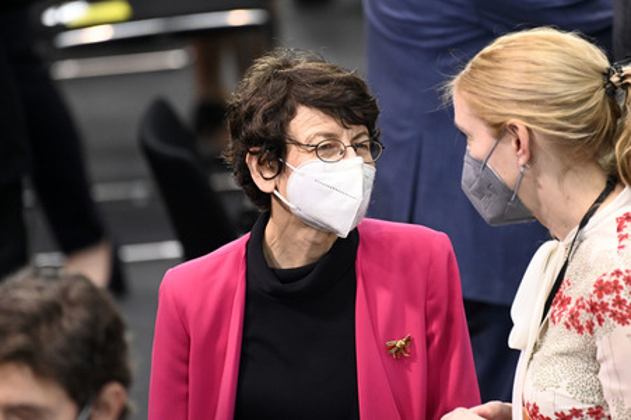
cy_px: 210
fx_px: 8757
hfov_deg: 4.1
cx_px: 316
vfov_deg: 2.7
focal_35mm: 500
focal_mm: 500
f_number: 5.6
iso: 8000
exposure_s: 1/320
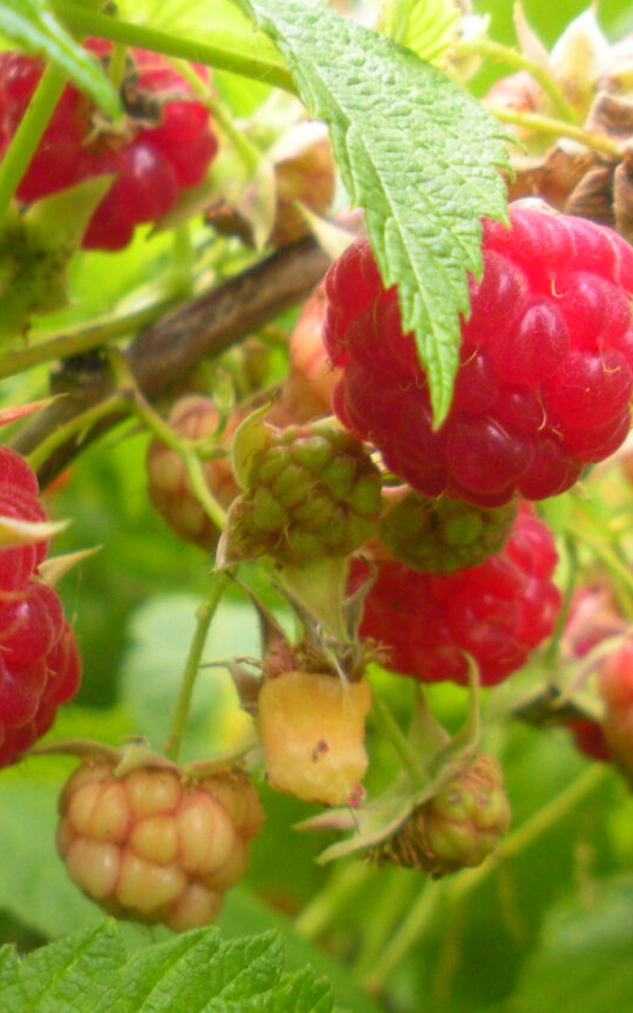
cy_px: 506
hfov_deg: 25.0
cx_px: 141
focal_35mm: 51
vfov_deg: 39.6
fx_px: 1408
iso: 141
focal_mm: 6.3
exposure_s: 1/114
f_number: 3.5
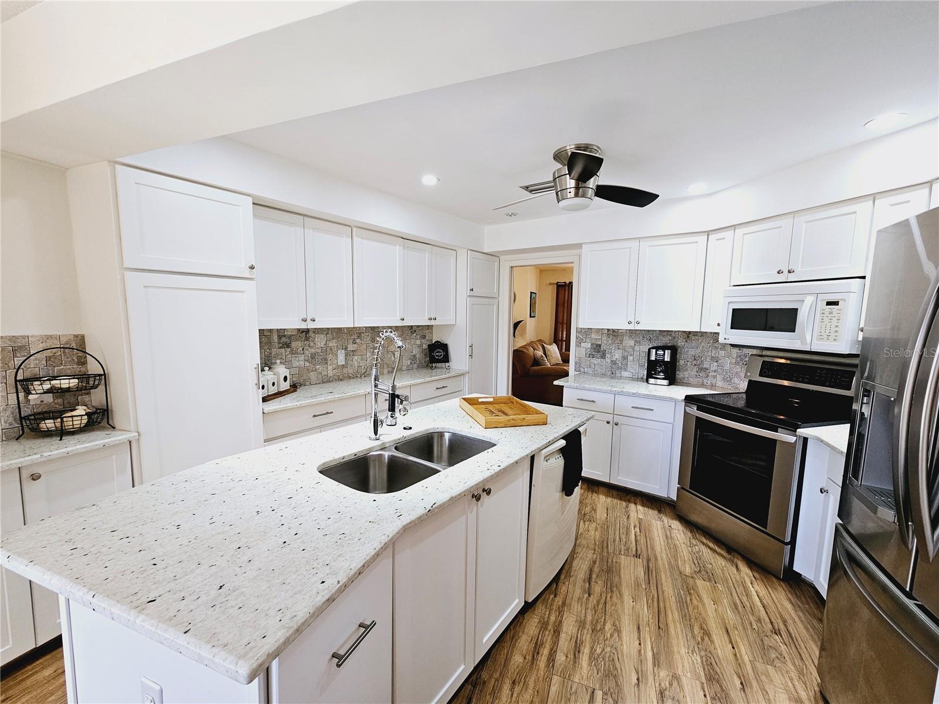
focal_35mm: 13
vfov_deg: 89.9
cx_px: 470
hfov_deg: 106.2
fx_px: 353
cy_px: 352
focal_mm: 2.2
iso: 100
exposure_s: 1/60
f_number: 2.2
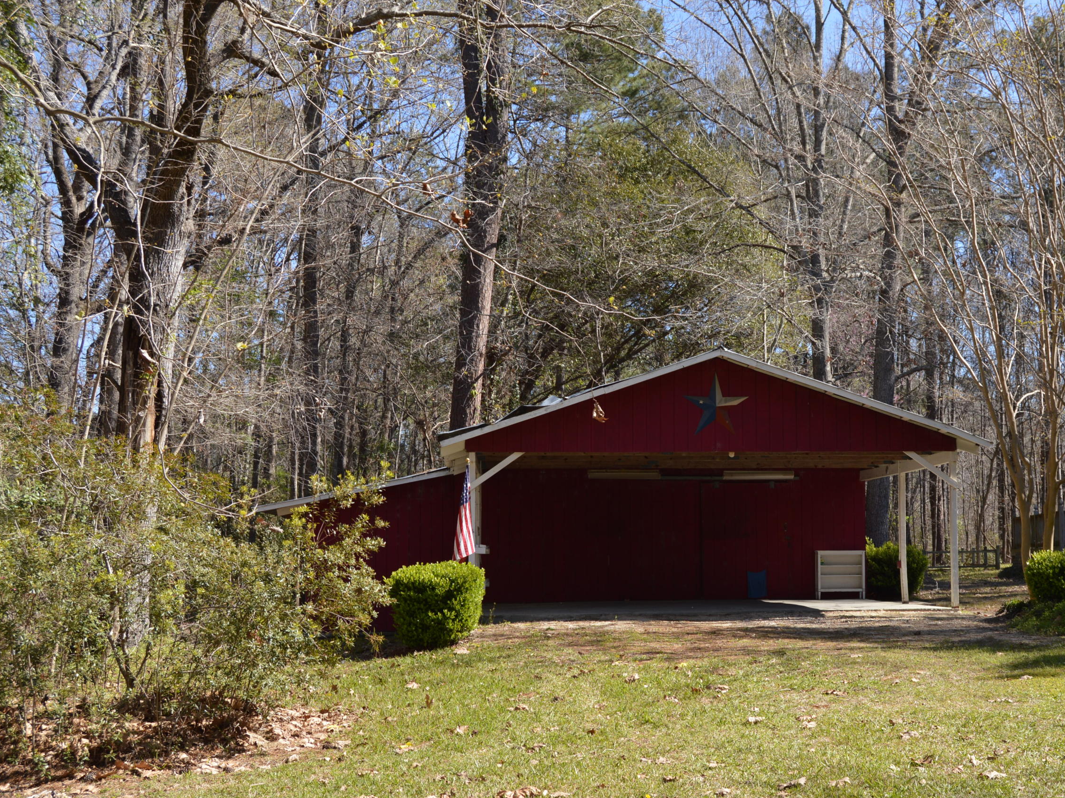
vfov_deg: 31.5
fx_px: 1415
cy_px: 454
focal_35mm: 46
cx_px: 695
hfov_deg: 40.8
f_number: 6.3
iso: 100
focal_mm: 24
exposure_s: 1/200
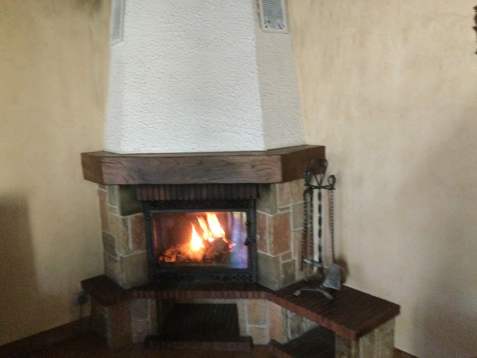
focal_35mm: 31
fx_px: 427
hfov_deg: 58.4
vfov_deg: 45.4
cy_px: 179
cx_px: 238
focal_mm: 3.3
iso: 500
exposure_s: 1/17
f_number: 2.4
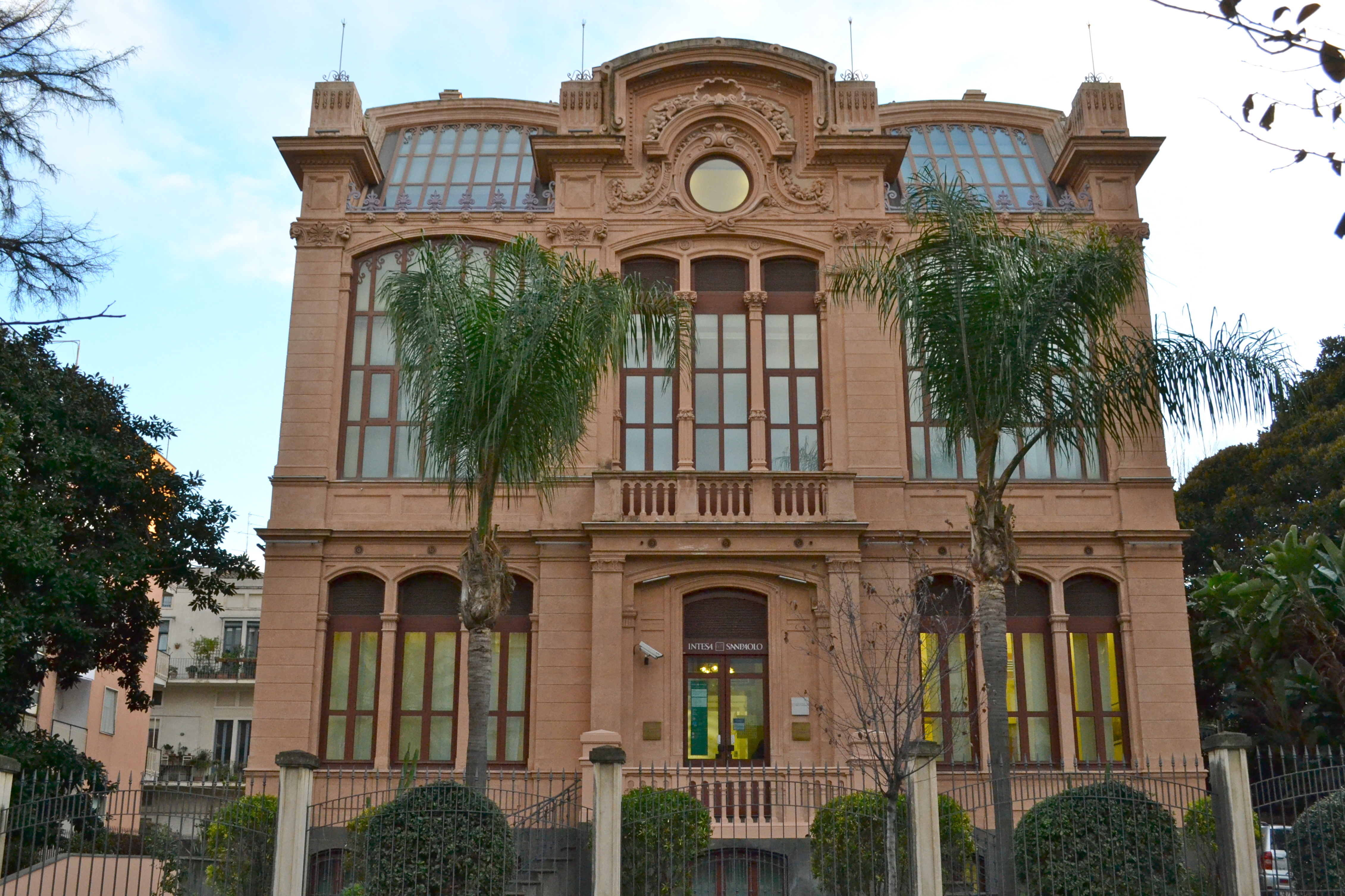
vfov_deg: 36.9
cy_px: 448
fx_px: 1345
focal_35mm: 36
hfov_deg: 53.1
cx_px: 672
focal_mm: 24
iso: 1600
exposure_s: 1/250
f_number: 8
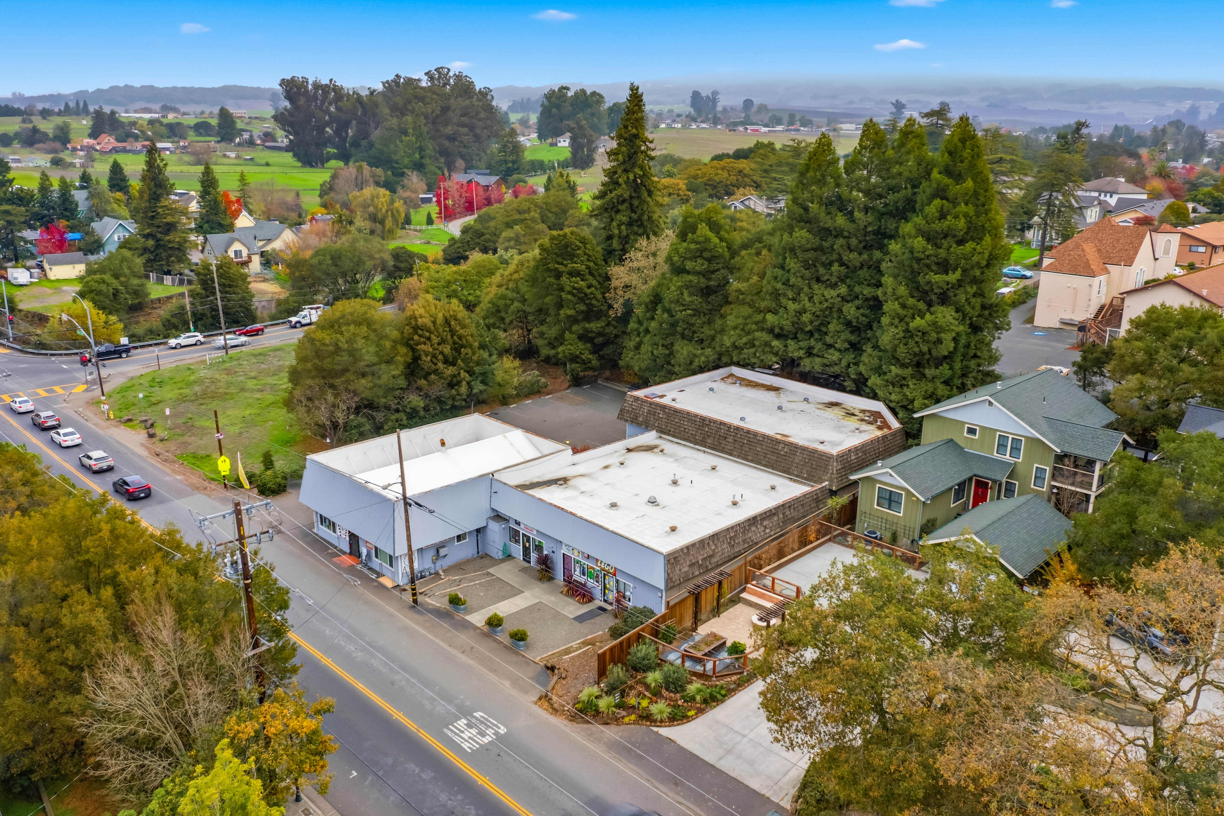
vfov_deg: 46.4
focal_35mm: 28
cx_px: 612
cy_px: 408
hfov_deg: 65.5
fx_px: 952
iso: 200
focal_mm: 10.3
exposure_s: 1/80
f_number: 5.6
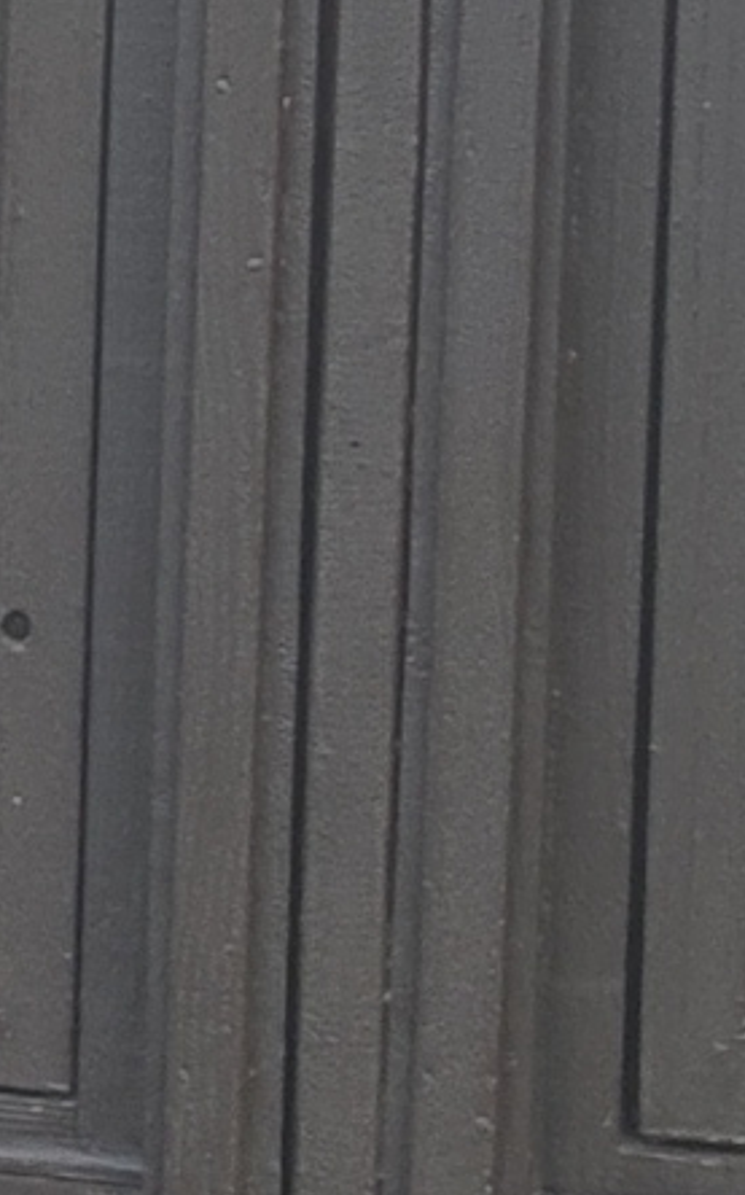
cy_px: 11
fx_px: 7774
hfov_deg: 5.0
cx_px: -1988
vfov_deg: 8.7
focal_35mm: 239
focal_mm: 4.7
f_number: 1.79
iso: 50
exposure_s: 1/112
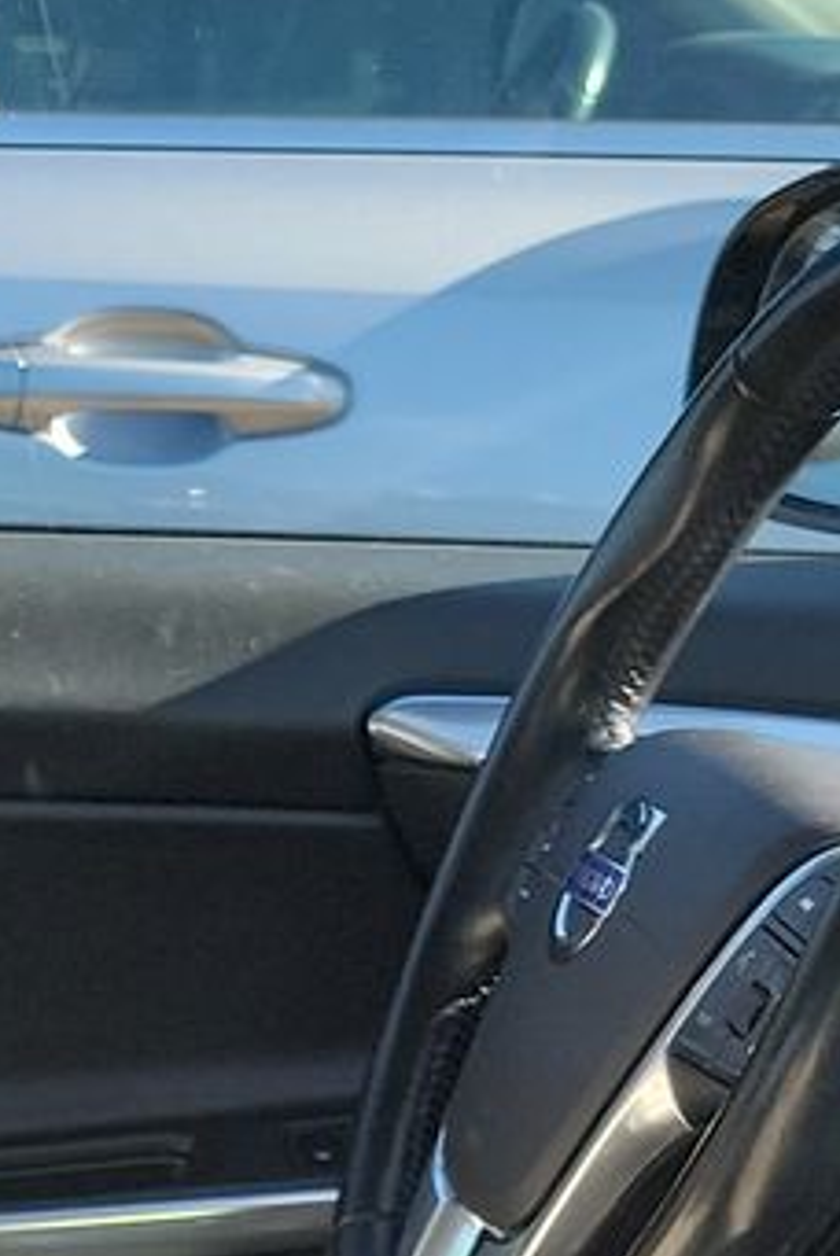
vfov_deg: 16.4
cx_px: -512
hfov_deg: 11.2
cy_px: 1669
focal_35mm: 117
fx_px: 4086
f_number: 1.8
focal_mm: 6.7
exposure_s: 1/155
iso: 50
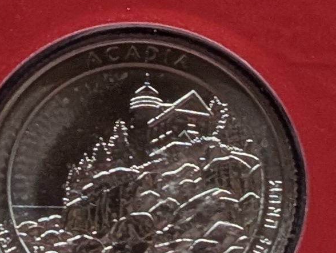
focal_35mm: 340
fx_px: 3306
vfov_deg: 4.4
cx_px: 144
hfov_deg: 5.8
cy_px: 30
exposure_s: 1/153
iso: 55
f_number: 1.68
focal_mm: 6.9
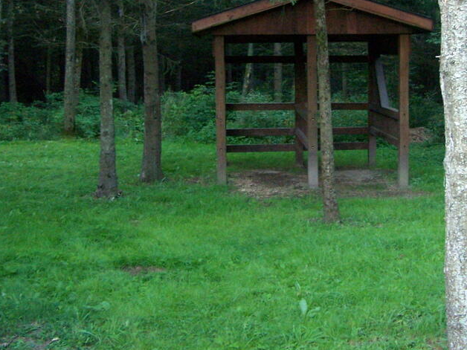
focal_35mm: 62
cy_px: 90
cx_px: 305
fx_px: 836
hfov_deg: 31.0
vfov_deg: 23.4
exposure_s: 1/50
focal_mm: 6.3
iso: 400
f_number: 2.8
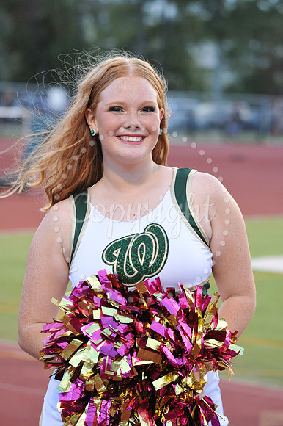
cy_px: 213
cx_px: 142
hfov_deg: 9.1
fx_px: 1771
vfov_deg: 13.7
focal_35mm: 150
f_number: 7.1
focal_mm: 150
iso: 2500
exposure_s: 1/250
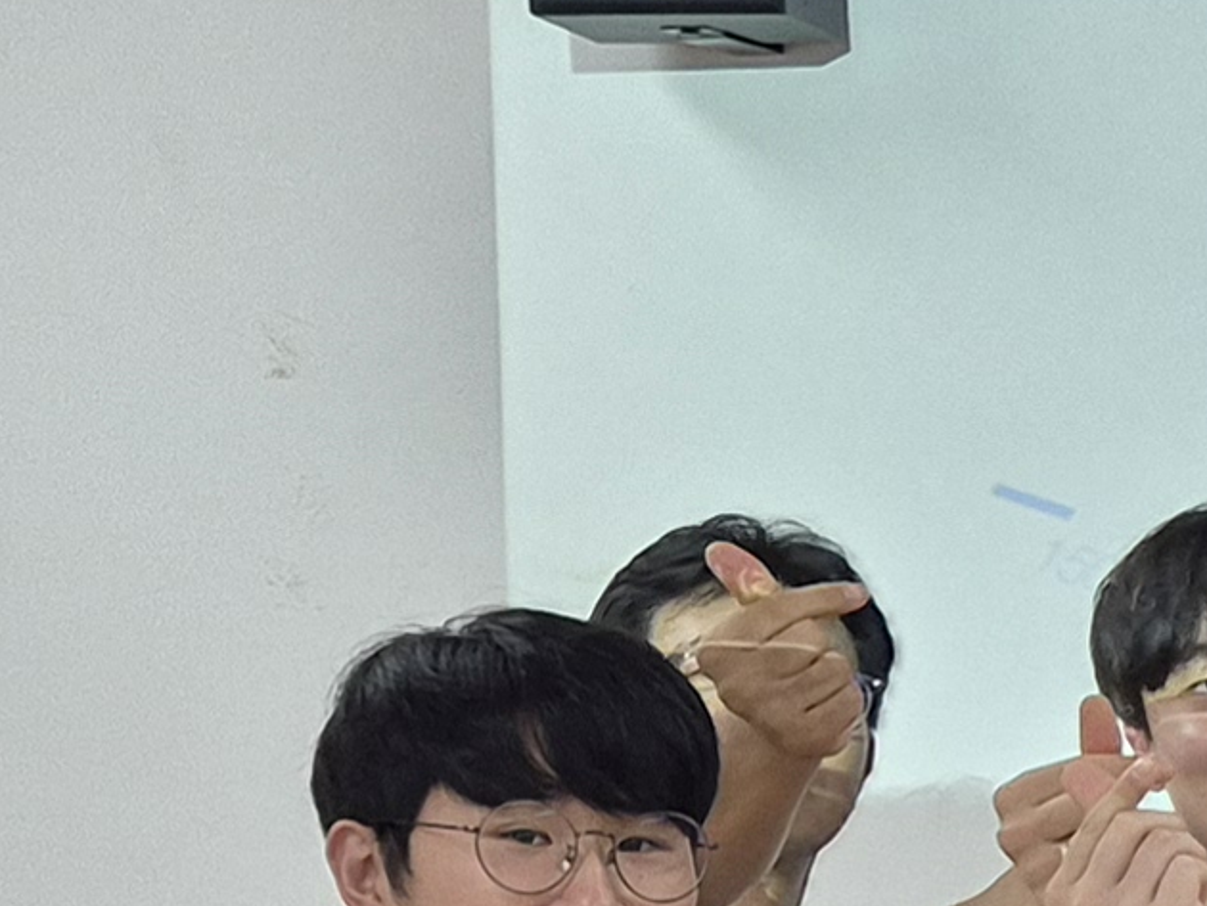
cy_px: 1099
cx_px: 3044
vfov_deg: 10.0
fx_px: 5093
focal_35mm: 146
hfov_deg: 11.0
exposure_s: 1/120
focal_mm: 5.4
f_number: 1.8
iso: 80
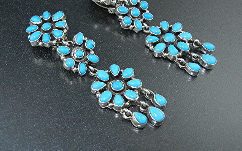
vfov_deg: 26.8
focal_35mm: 48
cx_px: 121
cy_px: 62
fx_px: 316
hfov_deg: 41.8
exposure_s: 1/30
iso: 800
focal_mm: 8.1
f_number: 7.6
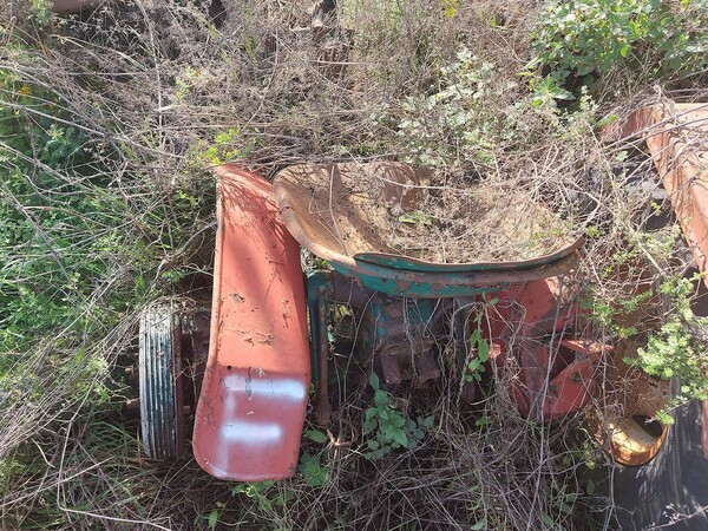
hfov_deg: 71.6
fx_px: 491
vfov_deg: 56.8
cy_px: 266
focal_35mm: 24
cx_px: 354
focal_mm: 5.23
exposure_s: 1/138
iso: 32
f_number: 1.8
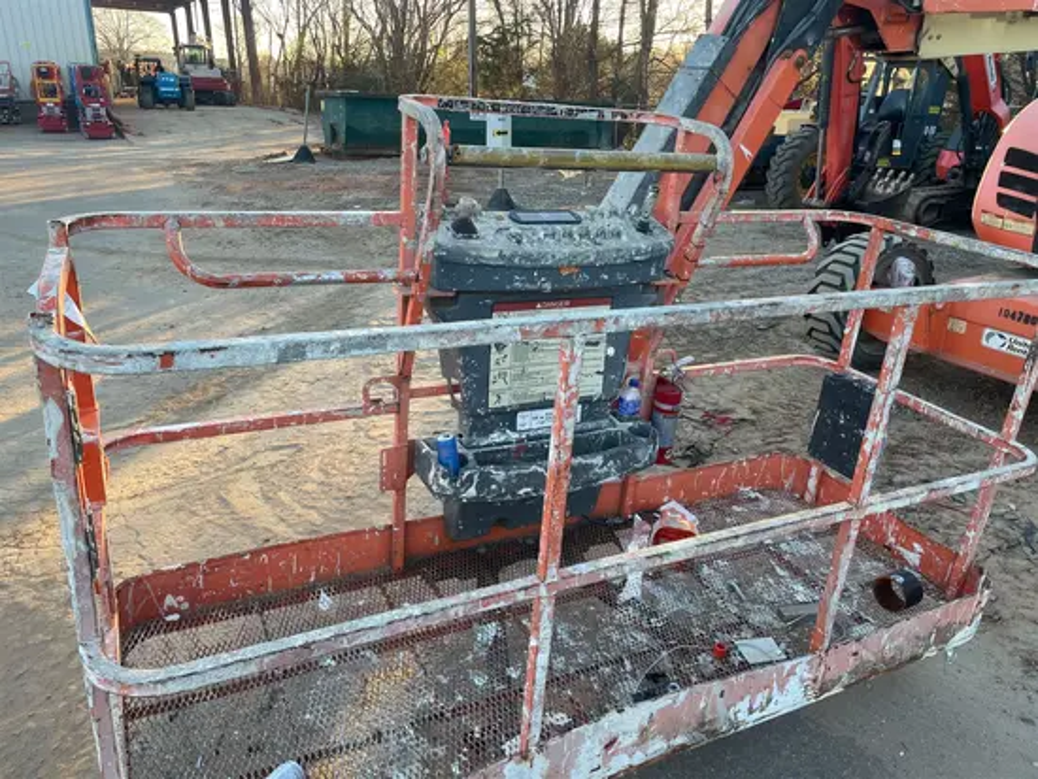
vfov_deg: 53.1
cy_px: 390
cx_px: 519
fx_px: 780
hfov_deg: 67.3
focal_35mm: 26
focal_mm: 4.2
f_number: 1.6
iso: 32
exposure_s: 1/152
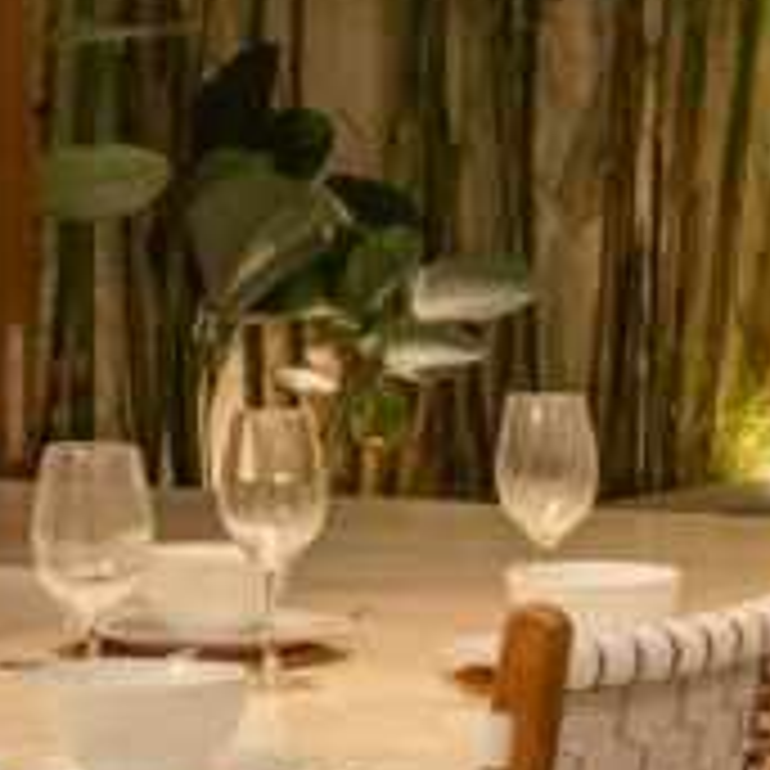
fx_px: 3725
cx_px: -122
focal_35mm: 148
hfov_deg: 11.6
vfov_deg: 11.8
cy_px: 133
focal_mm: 19.1
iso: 640
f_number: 9
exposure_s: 1/12
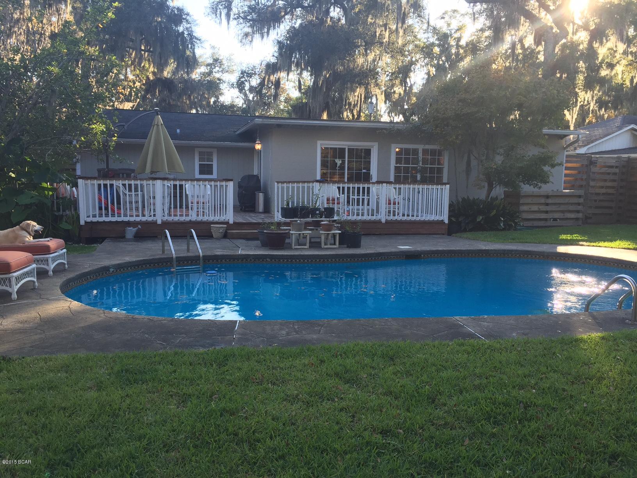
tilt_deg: -7.8
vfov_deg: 48.2
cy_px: 239
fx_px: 534
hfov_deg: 61.7
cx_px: 318
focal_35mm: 29
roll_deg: -1.6
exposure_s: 1/157
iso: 32
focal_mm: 4.15
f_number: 2.2
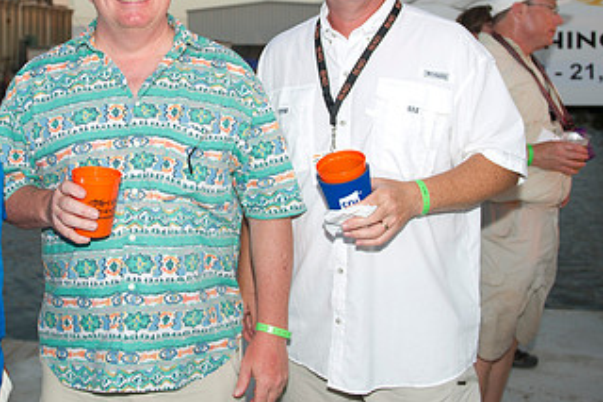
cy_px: 62
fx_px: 820
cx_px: 202
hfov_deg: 39.9
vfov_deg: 26.8
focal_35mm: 49
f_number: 3.5
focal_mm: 27
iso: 125
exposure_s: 1/200
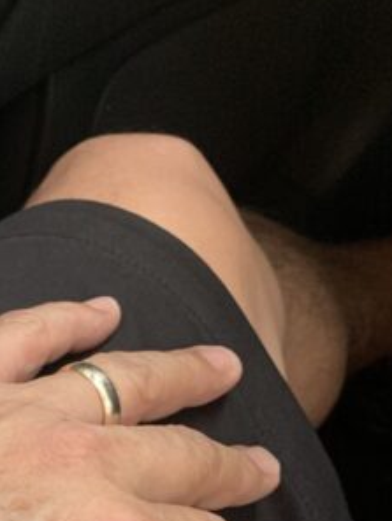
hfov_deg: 19.4
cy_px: 575
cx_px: -123
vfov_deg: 25.7
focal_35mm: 70
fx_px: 1056
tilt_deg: -56.5
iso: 200
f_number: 1.8
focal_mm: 4.25
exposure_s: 1/60
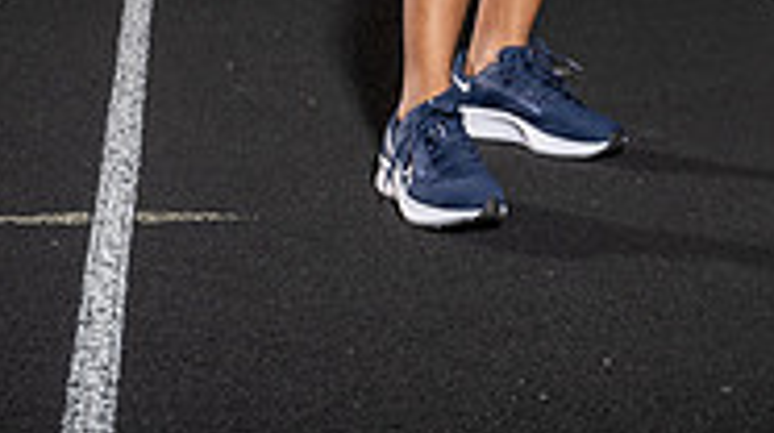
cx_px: 512
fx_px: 2705
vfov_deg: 8.6
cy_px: -475
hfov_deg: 16.2
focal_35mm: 132
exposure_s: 1/250
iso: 250
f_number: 4
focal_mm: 52
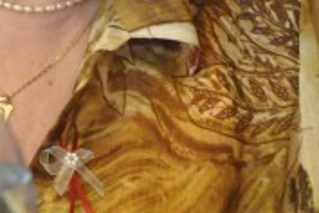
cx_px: 378
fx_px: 3376
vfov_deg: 3.6
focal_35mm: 381
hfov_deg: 5.4
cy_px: -141
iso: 3200
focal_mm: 50
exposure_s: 1/30
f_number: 4.5
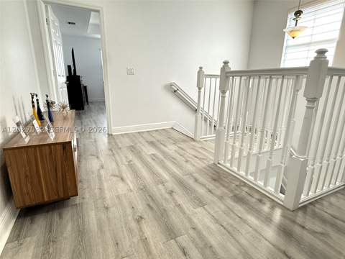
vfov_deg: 71.6
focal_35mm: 18
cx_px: 172
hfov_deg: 87.8
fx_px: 179
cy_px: 130
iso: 200
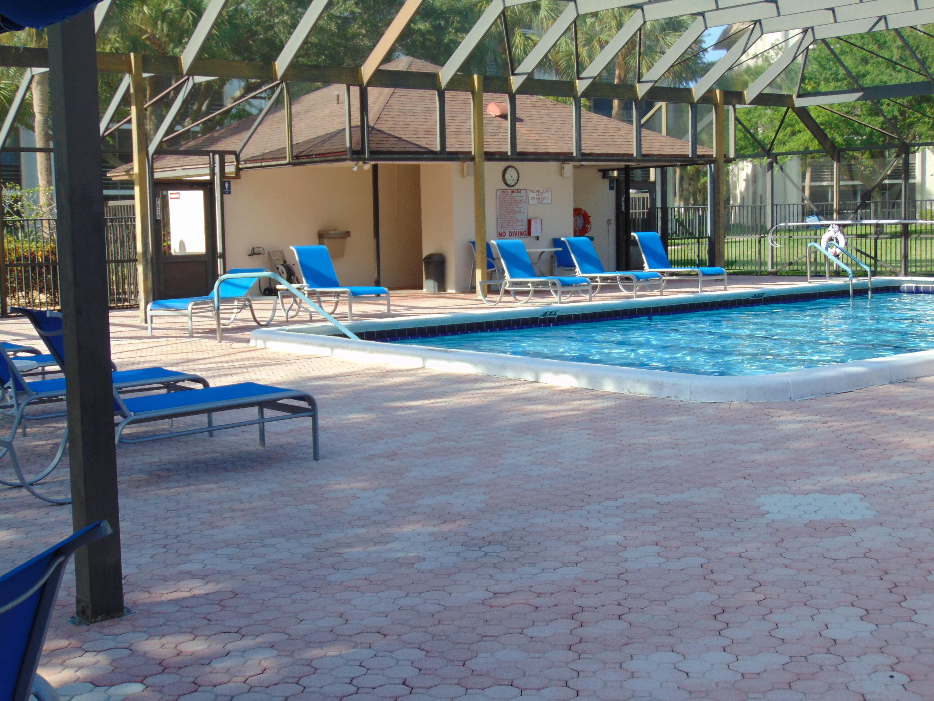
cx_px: 467
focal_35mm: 50
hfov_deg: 38.2
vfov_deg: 29.1
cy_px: 350
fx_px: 1349
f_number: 3.5
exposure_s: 1/320
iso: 80
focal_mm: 9
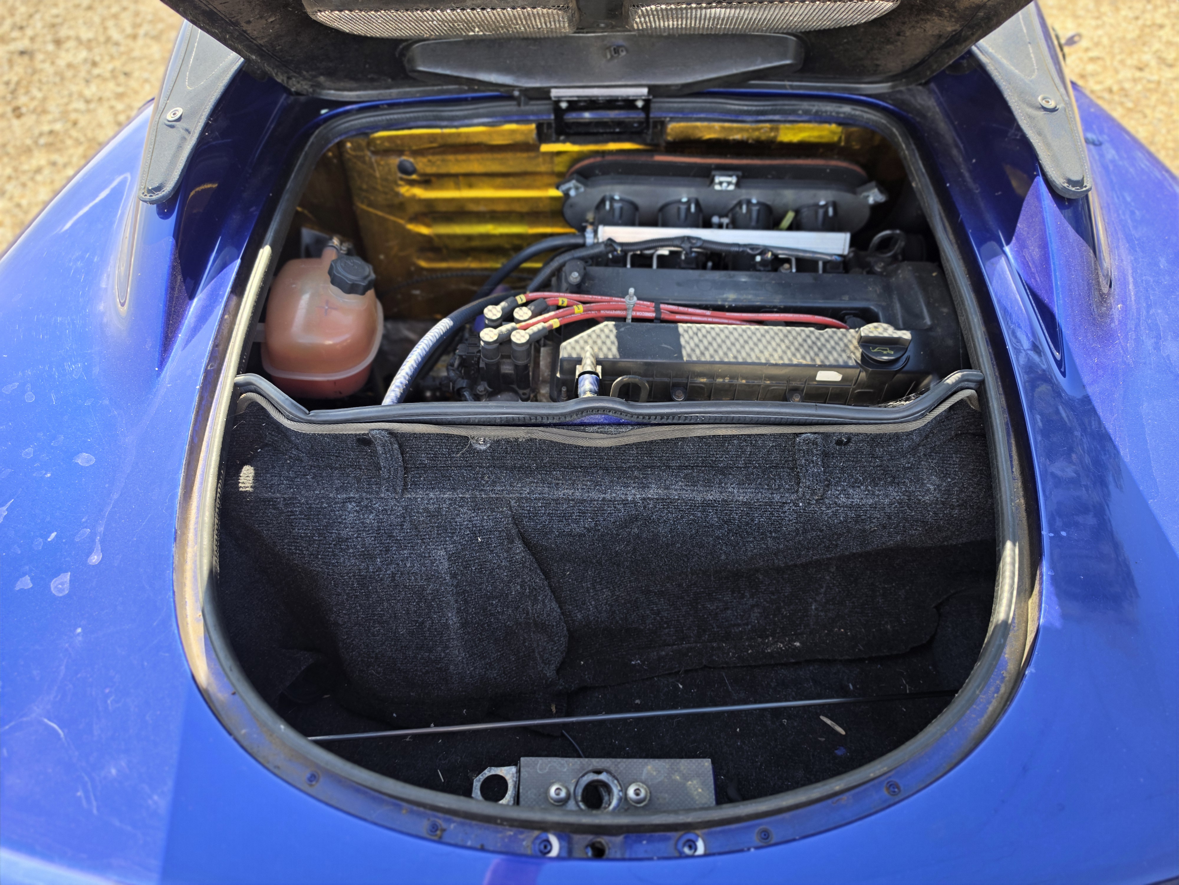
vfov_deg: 58.9
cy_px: 442
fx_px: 783
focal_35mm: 23
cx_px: 590
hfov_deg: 73.9
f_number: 1.4
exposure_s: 1/182
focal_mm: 6.5
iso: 10
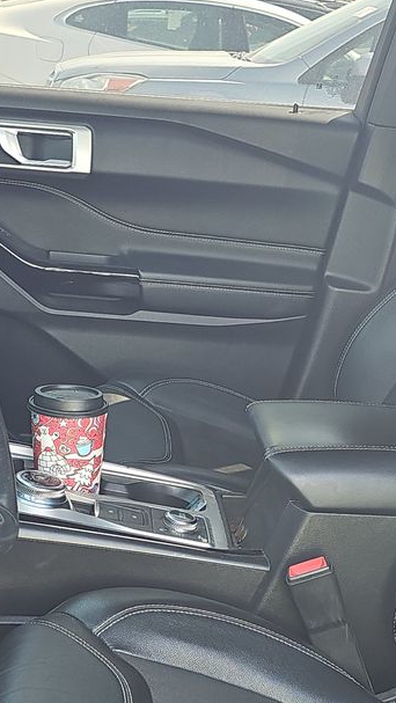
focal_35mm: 66
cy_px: 554
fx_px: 1231
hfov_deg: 18.2
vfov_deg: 31.1
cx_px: 264
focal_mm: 6.3
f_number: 1.7
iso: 148
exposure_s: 1/59
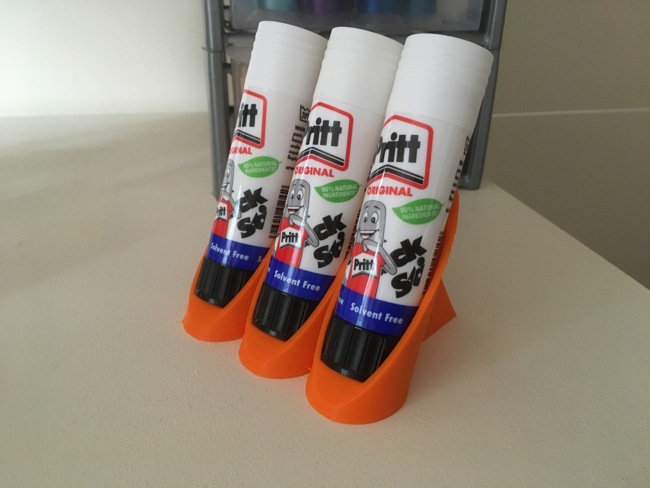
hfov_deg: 61.7
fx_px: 545
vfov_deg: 48.2
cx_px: 325
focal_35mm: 29
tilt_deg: -25.7
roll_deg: +0.2
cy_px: 244
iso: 200
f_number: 2.2
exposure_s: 1/17
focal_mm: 4.15
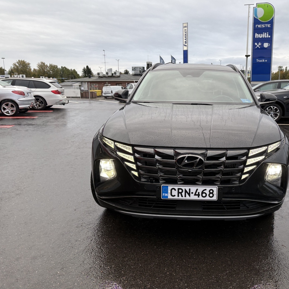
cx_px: 188
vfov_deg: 52.5
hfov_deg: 51.7
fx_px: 293
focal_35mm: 31
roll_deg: +0.0
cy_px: 144
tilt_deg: -10.1
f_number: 1.6
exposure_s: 1/103
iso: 50
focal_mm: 5.96
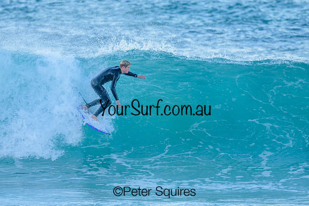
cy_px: 93
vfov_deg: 1.4
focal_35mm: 953
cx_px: 156
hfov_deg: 2.2
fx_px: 8179
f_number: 6.3
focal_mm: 800
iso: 1400
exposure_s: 1/1600
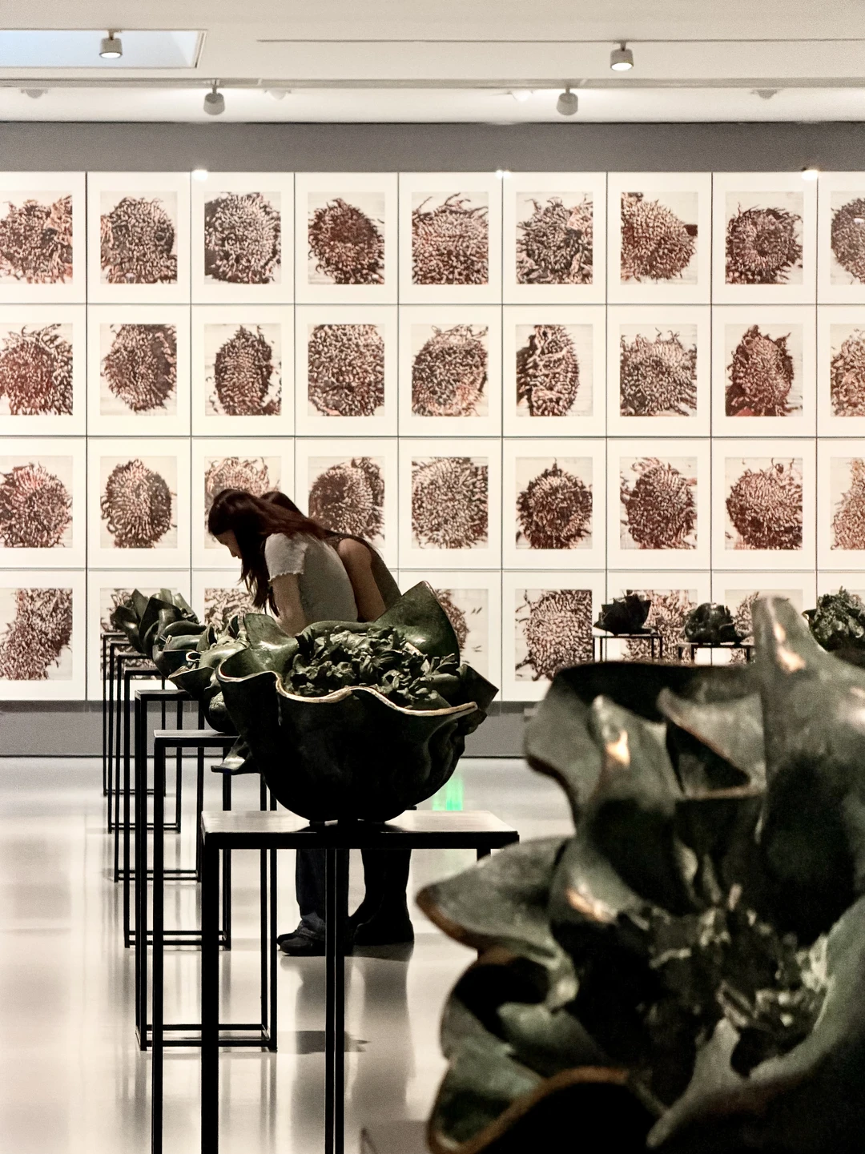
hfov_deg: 14.8
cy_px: 577
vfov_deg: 19.6
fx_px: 3333
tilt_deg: +0.1
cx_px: 432
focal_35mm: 100
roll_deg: +0.5
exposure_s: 1/83
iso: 500
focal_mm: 16.89
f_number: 2.8
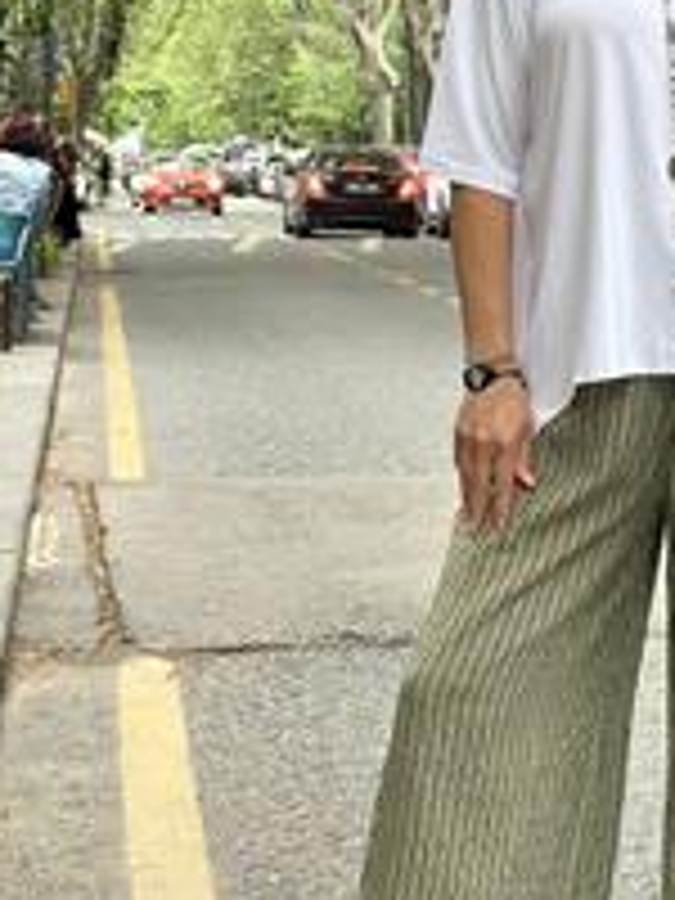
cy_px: 398
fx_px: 2678
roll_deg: -0.9
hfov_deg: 14.1
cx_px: 711
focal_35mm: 103
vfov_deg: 19.1
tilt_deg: -5.6
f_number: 1.78
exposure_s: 1/121
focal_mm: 6.86
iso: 100
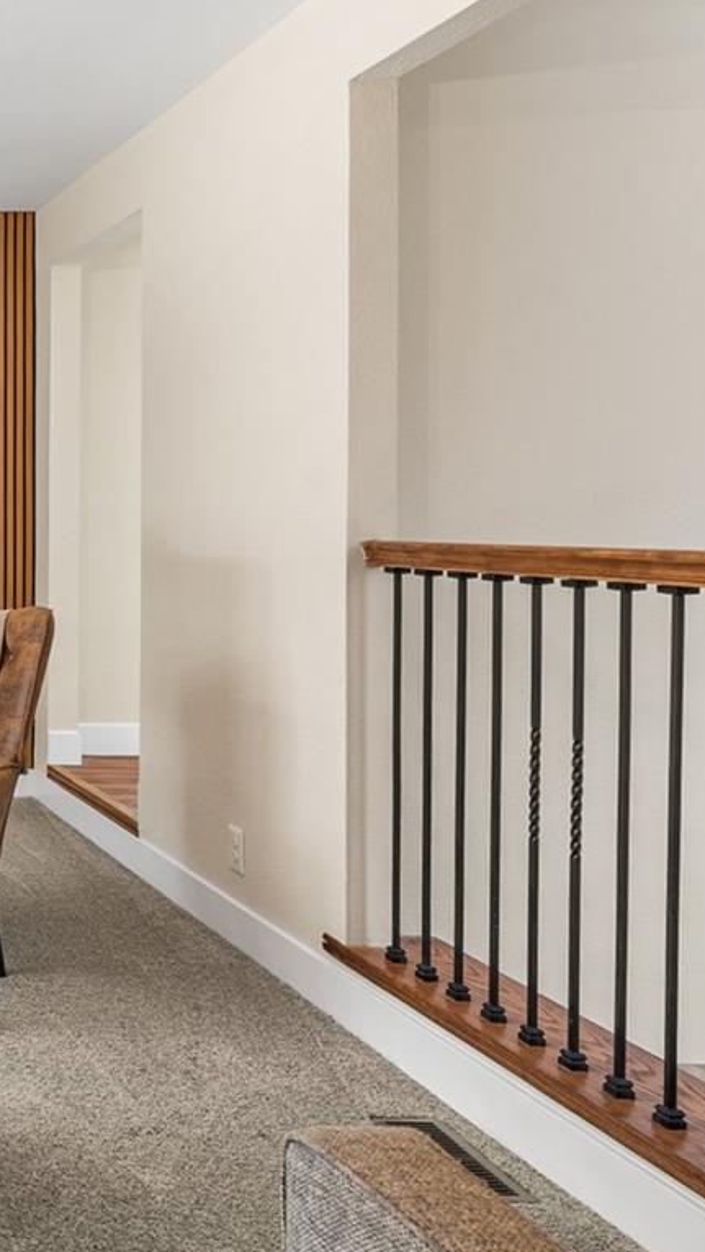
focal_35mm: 35
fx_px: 1163
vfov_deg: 56.4
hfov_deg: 25.1
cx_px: -370
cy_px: 527
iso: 200
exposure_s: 1/50
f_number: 8
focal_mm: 16
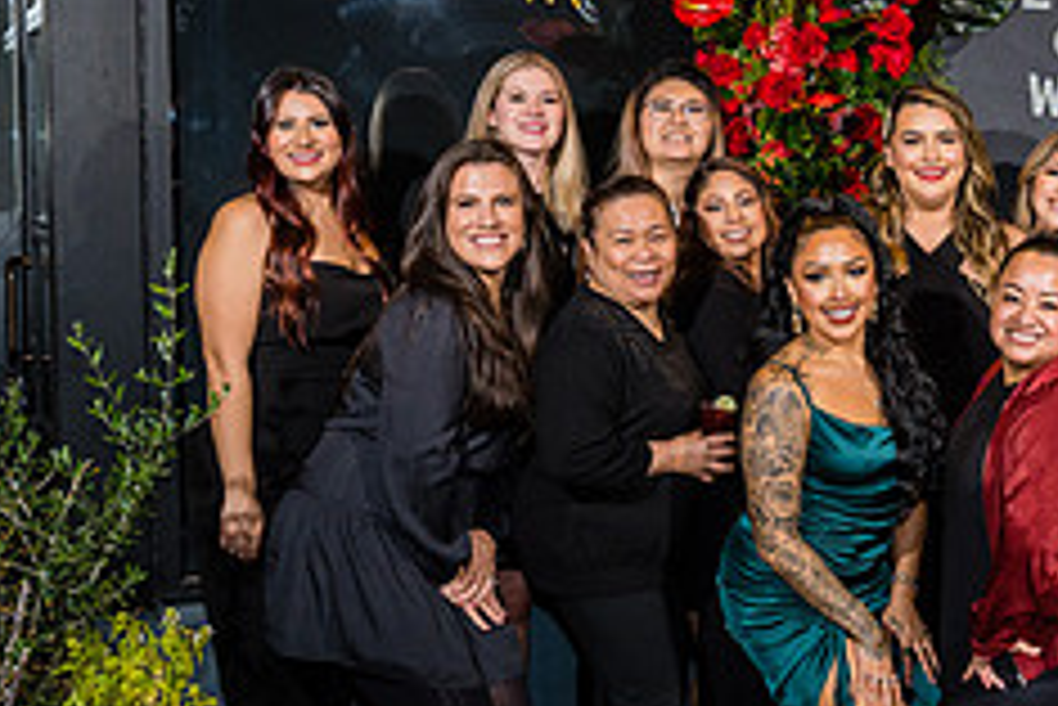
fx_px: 2029
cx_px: 1013
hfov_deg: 27.8
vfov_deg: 19.8
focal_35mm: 69
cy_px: 326
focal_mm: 28
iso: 640
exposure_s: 1/160
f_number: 3.5
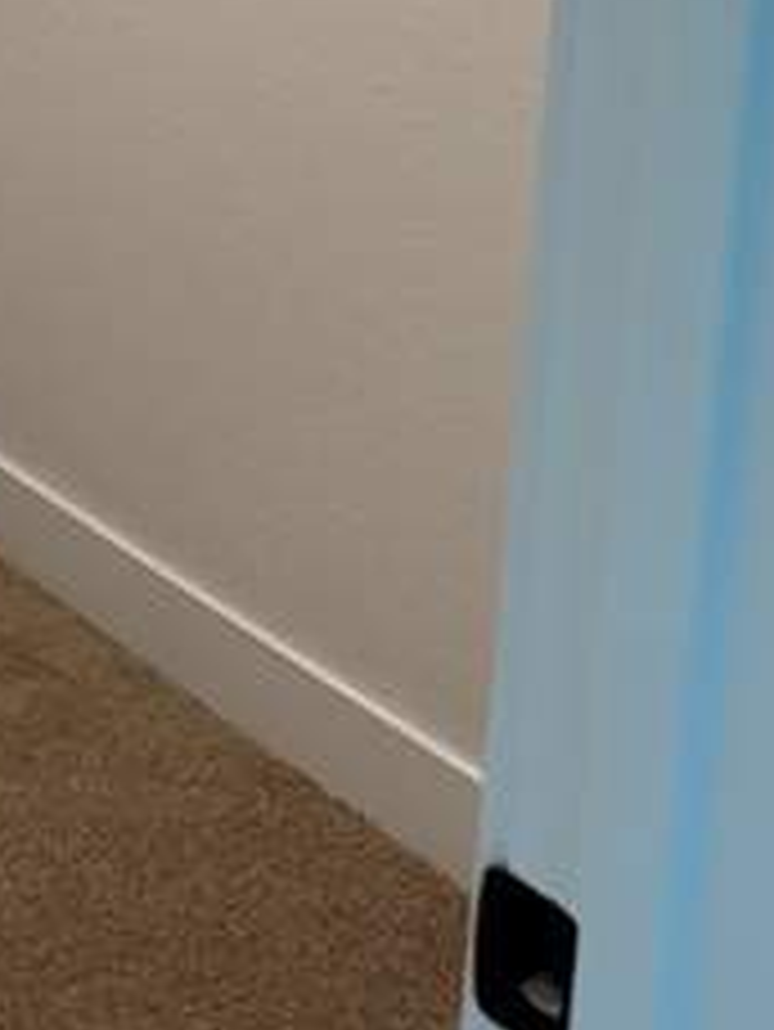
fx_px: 1996
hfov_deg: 20.2
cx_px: -212
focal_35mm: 67
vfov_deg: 24.9
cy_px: -324
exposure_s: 1/120
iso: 125
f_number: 1.78
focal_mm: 6.76
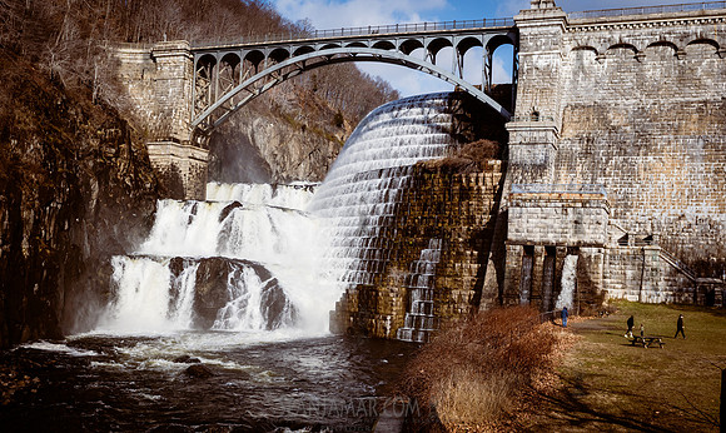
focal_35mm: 37
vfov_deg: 33.1
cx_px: 363
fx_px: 728
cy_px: 242
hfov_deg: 53.0
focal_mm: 24
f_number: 4
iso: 200
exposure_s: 1/2500
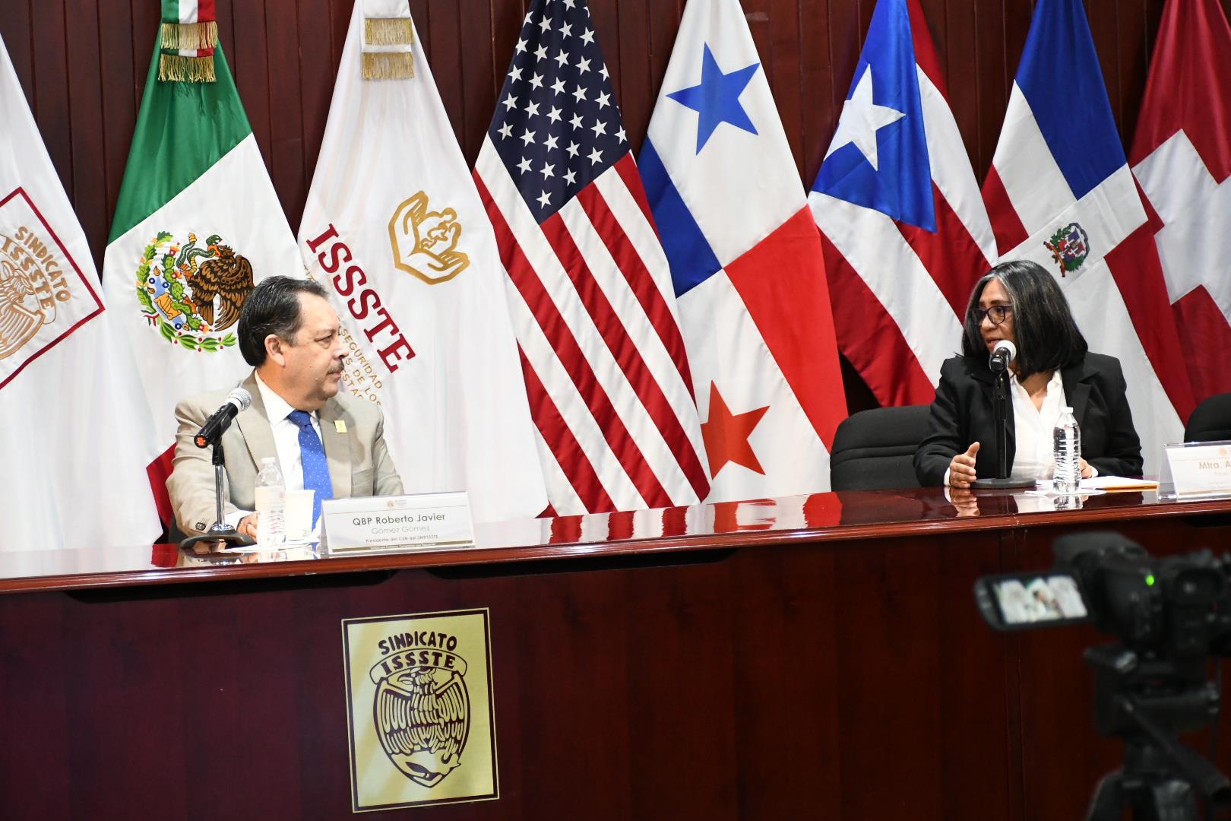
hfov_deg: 24.2
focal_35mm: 84
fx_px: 2872
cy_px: 410
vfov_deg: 16.3
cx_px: 616
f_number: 4.8
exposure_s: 1/100
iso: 4000
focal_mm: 56
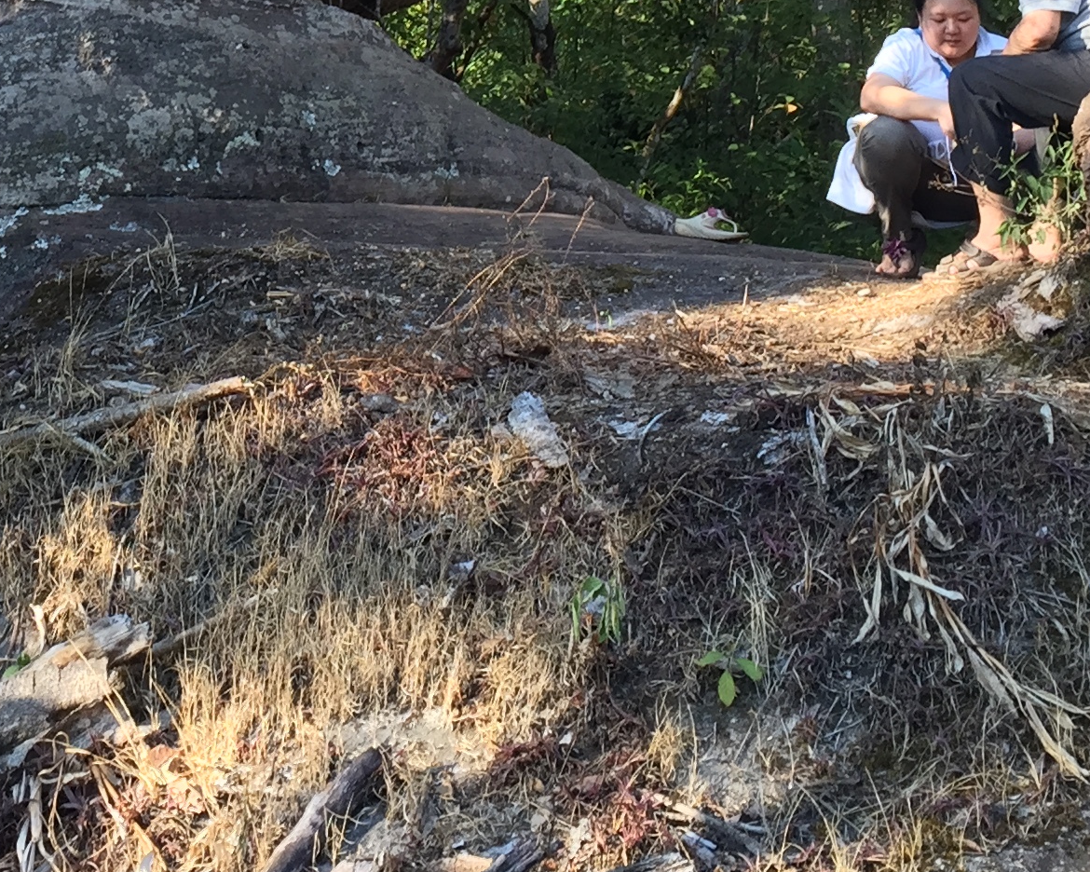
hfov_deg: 23.6
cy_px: -161
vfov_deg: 18.4
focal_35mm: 79
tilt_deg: +12.4
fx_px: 2549
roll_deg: -5.0
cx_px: 150
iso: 32
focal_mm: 4.15
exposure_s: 1/120
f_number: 2.2
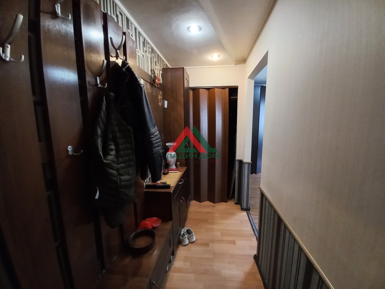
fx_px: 145
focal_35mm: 13
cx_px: 192
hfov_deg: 106.2
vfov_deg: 89.9
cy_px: 144
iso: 400
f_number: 2.2
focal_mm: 1.42
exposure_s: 1/14
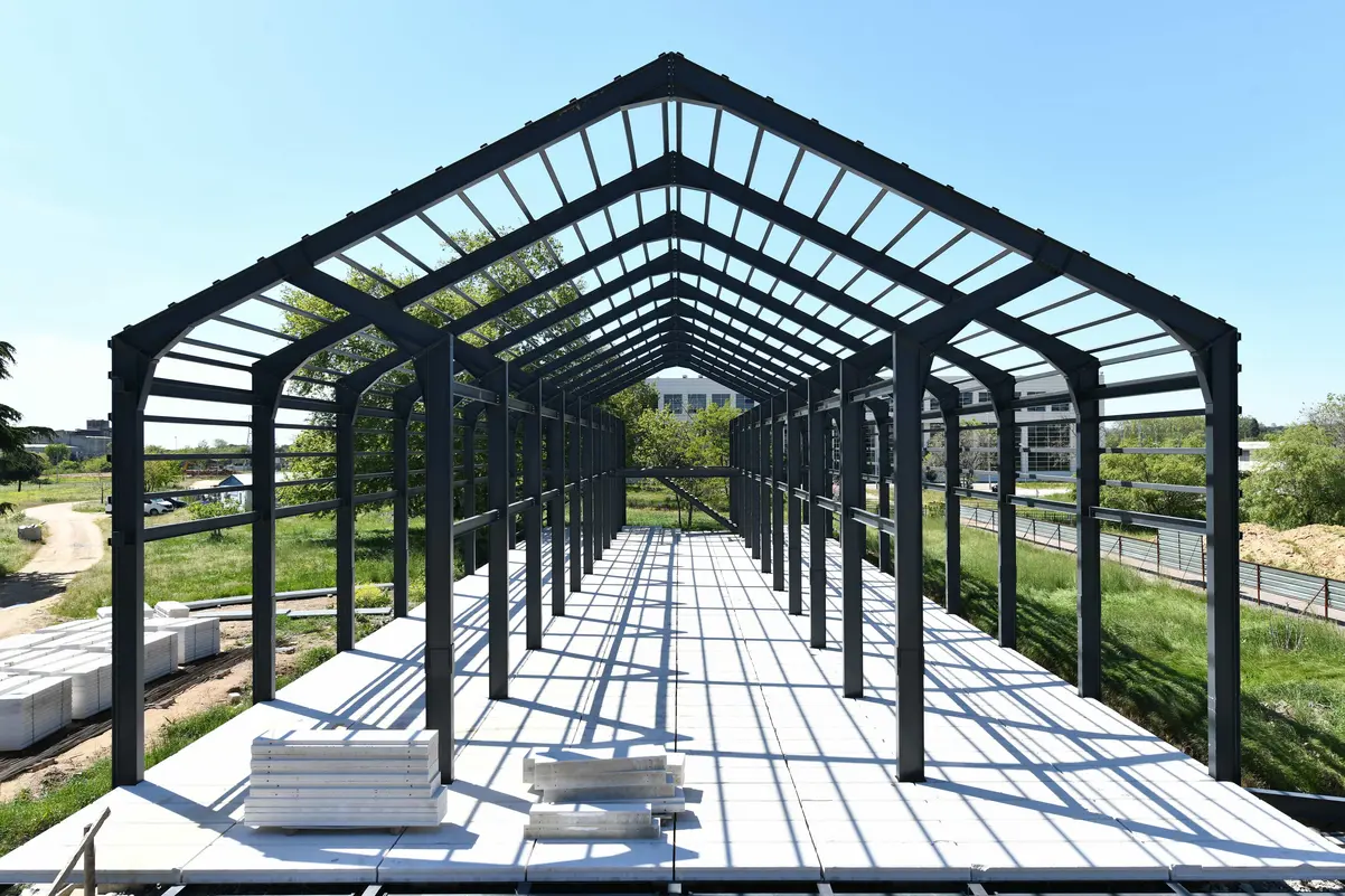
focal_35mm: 23
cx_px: 672
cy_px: 448
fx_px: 859
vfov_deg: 55.1
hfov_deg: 76.1
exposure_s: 1/200
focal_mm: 23
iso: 125
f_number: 6.3
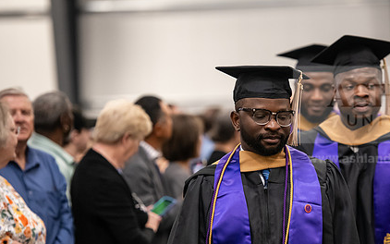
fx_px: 2307
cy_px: 178
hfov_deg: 9.7
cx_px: 265
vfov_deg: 6.1
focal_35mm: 217
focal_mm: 155
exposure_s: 1/200
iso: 2500
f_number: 3.2
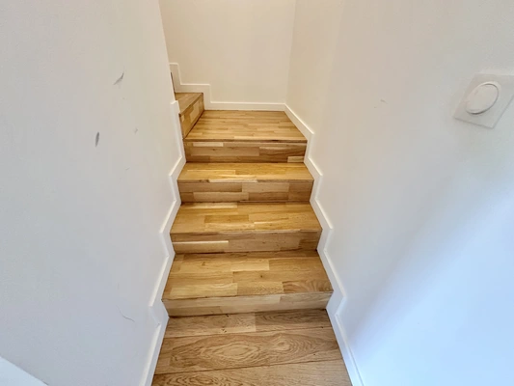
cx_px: 257
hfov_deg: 102.1
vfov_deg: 85.7
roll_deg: -2.2
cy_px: 193
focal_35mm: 14
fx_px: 208
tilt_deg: -32.6
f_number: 2.2
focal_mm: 2.22
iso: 500
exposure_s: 1/60
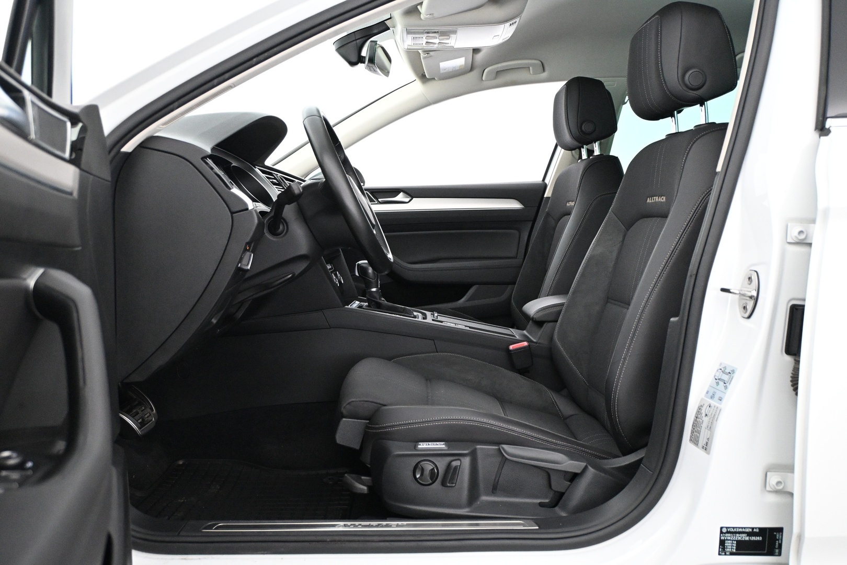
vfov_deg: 43.6
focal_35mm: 30
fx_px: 706
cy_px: 282
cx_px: 424
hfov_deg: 61.9
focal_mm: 20
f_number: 3.8
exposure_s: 1/60
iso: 4000
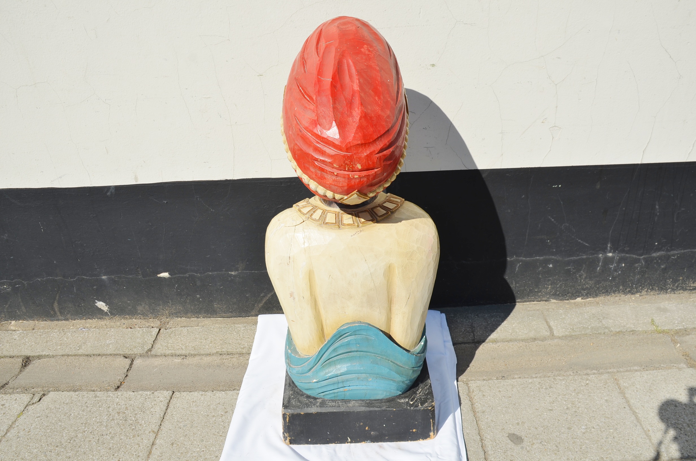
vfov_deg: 43.4
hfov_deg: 62.0
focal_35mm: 30
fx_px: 579
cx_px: 348
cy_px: 230
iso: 100
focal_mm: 20
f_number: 9
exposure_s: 1/320
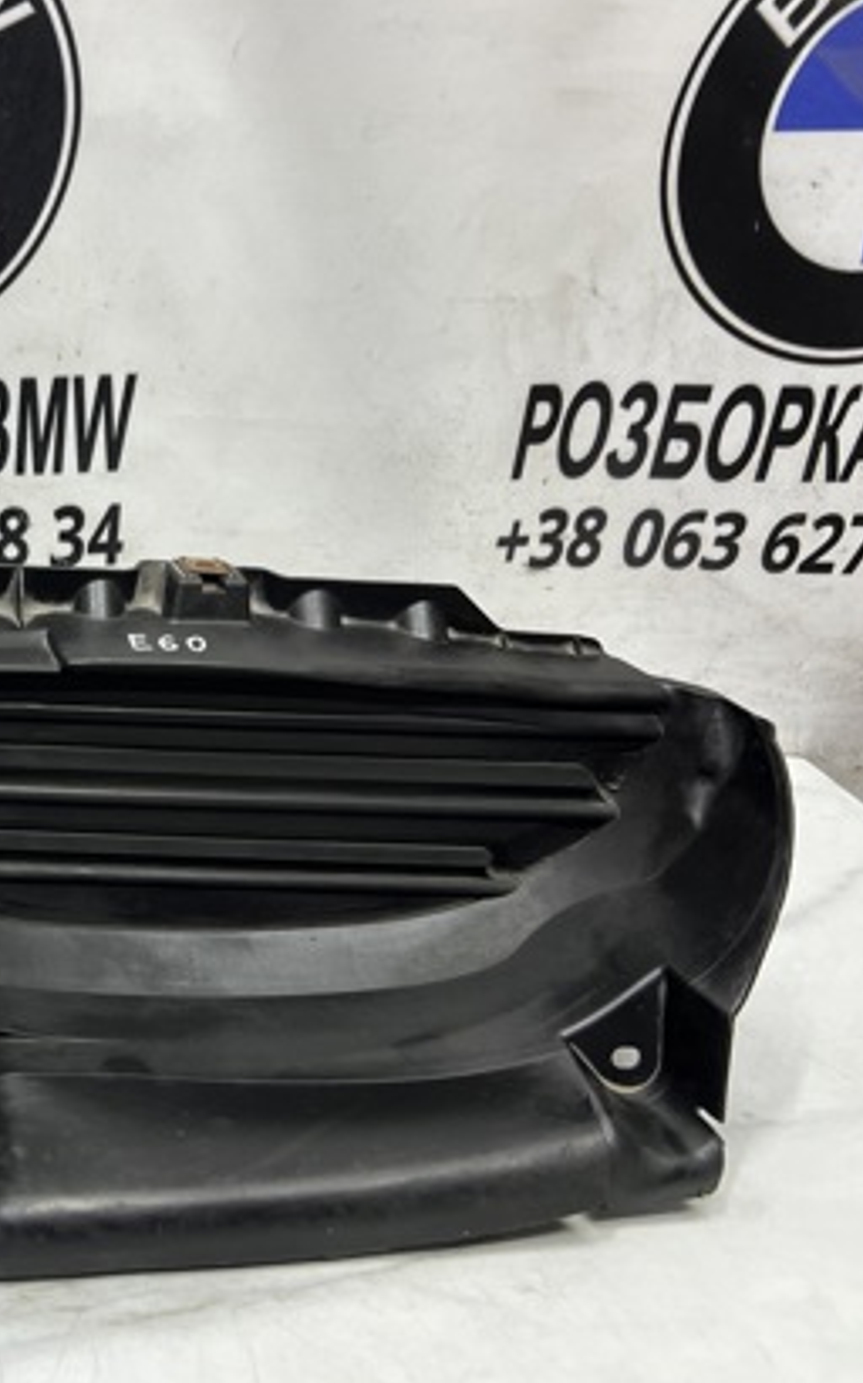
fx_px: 1619
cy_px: 659
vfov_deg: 46.2
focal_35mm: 43
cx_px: -162
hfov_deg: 26.6
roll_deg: -0.5
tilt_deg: -26.7
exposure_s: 1/102
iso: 125
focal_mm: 5.7
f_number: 1.5
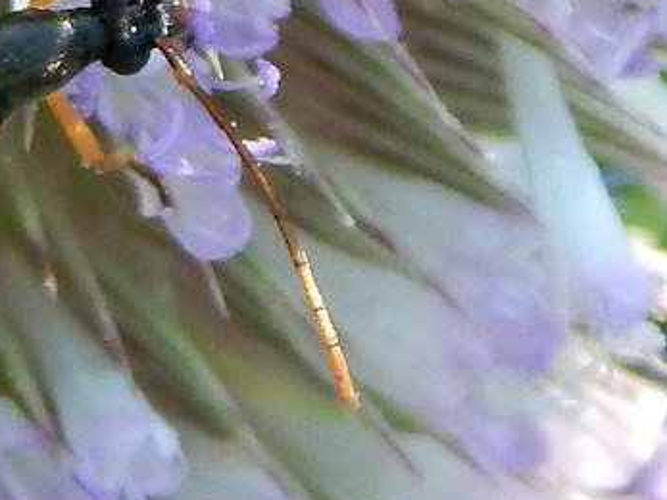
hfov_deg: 13.0
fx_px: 2889
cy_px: 0
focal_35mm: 150
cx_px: 1
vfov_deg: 9.8
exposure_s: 1/400
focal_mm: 10.9
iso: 125
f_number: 4
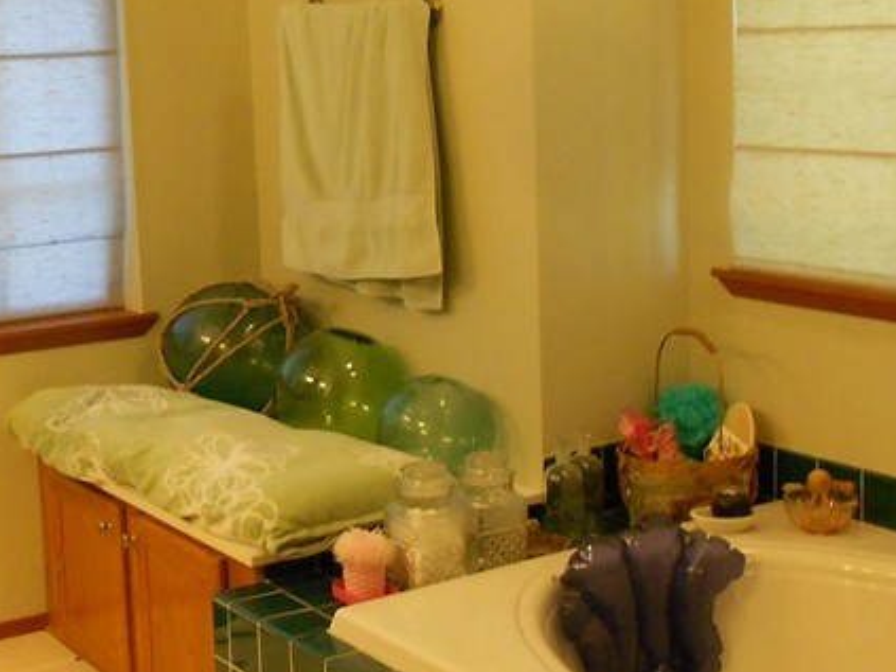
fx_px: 1630
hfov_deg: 30.6
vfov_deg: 23.2
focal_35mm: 63
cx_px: 320
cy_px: 265
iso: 250
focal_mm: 4.6
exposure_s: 1/30
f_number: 3.2
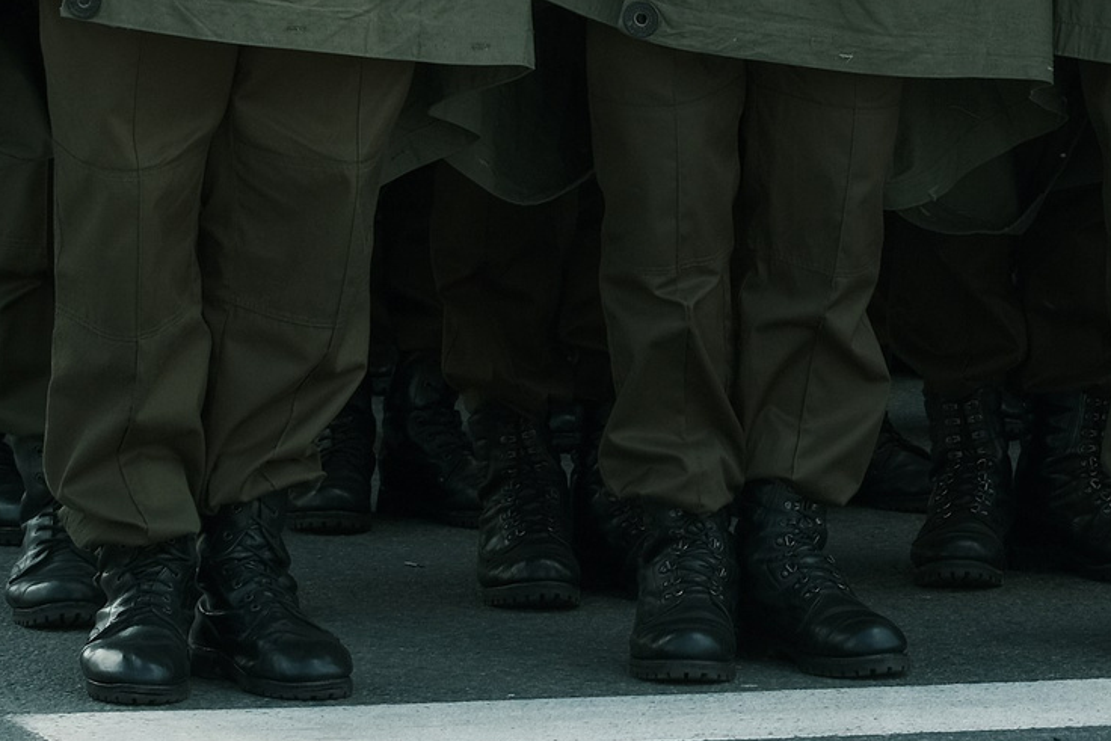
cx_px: 1200
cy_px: -475
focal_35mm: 365
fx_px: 11266
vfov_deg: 3.7
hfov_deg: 5.6
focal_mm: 70
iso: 200
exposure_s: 1/200
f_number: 6.4
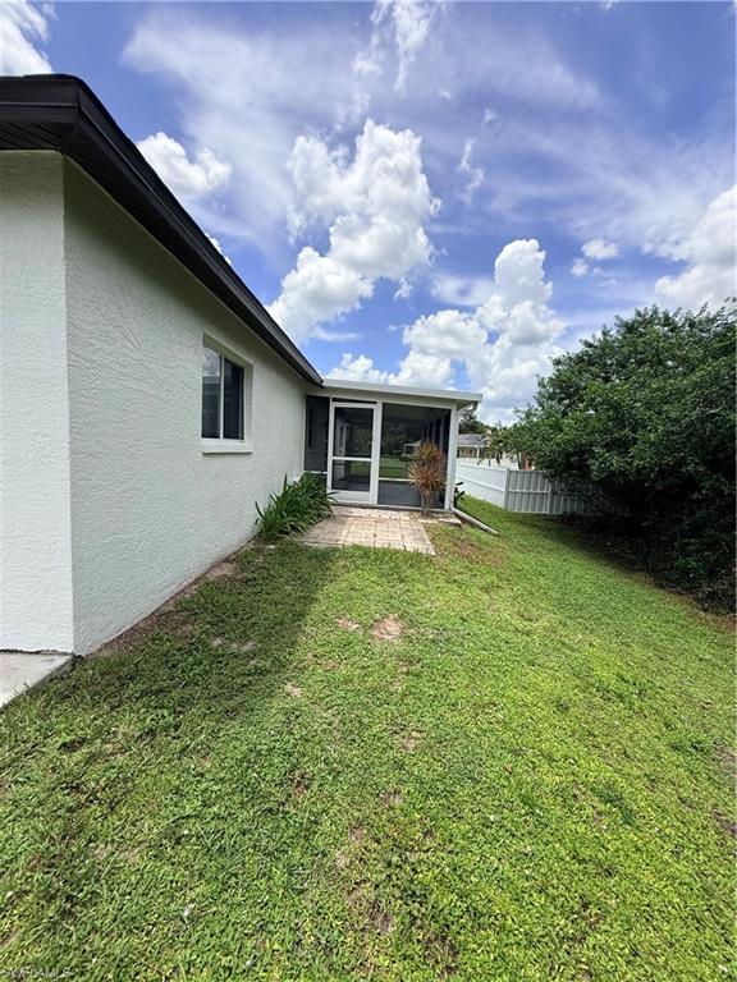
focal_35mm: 14
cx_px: 368
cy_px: 491
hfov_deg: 85.7
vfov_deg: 102.1
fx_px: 397
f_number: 2.2
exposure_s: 1/2024
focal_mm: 2.22
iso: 50
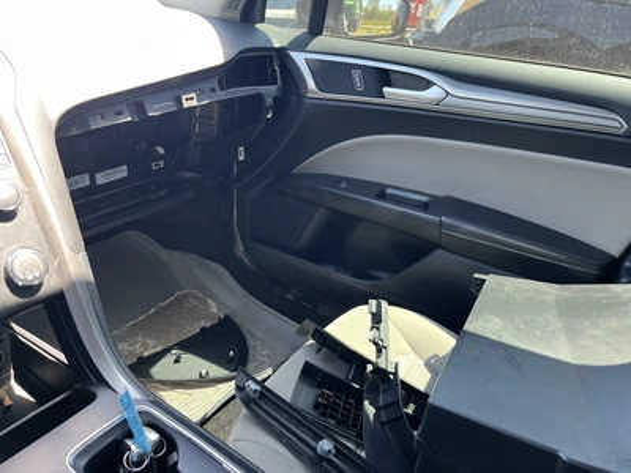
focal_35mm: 26
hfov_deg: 67.3
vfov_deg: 53.1
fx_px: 474
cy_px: 236
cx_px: 316
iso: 100
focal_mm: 5.1
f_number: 1.6
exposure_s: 1/122
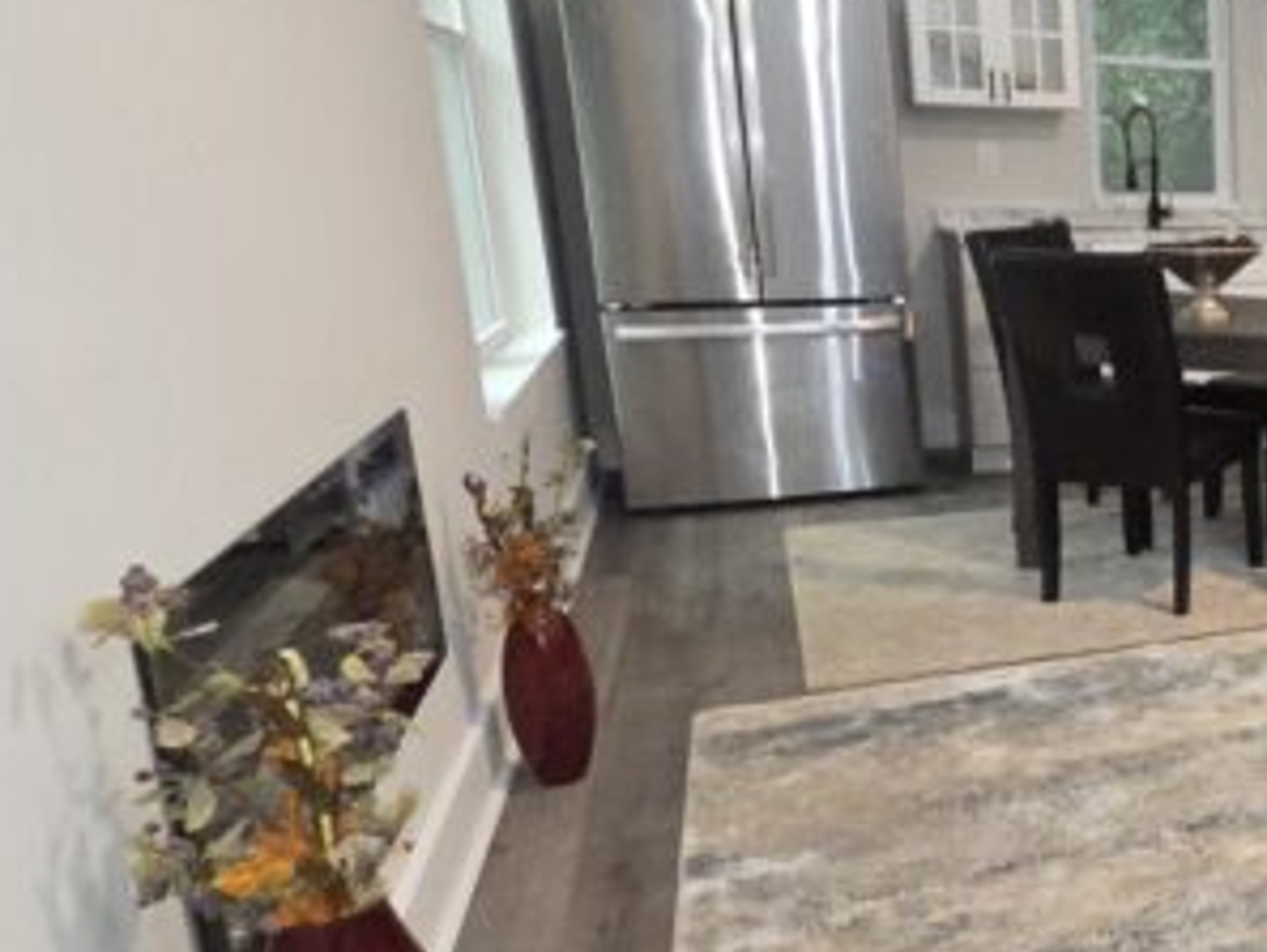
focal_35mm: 35
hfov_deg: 38.7
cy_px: 499
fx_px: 1282
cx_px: 1519
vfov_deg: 40.7
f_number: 2.2
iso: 500
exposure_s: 1/30
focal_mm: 2.2
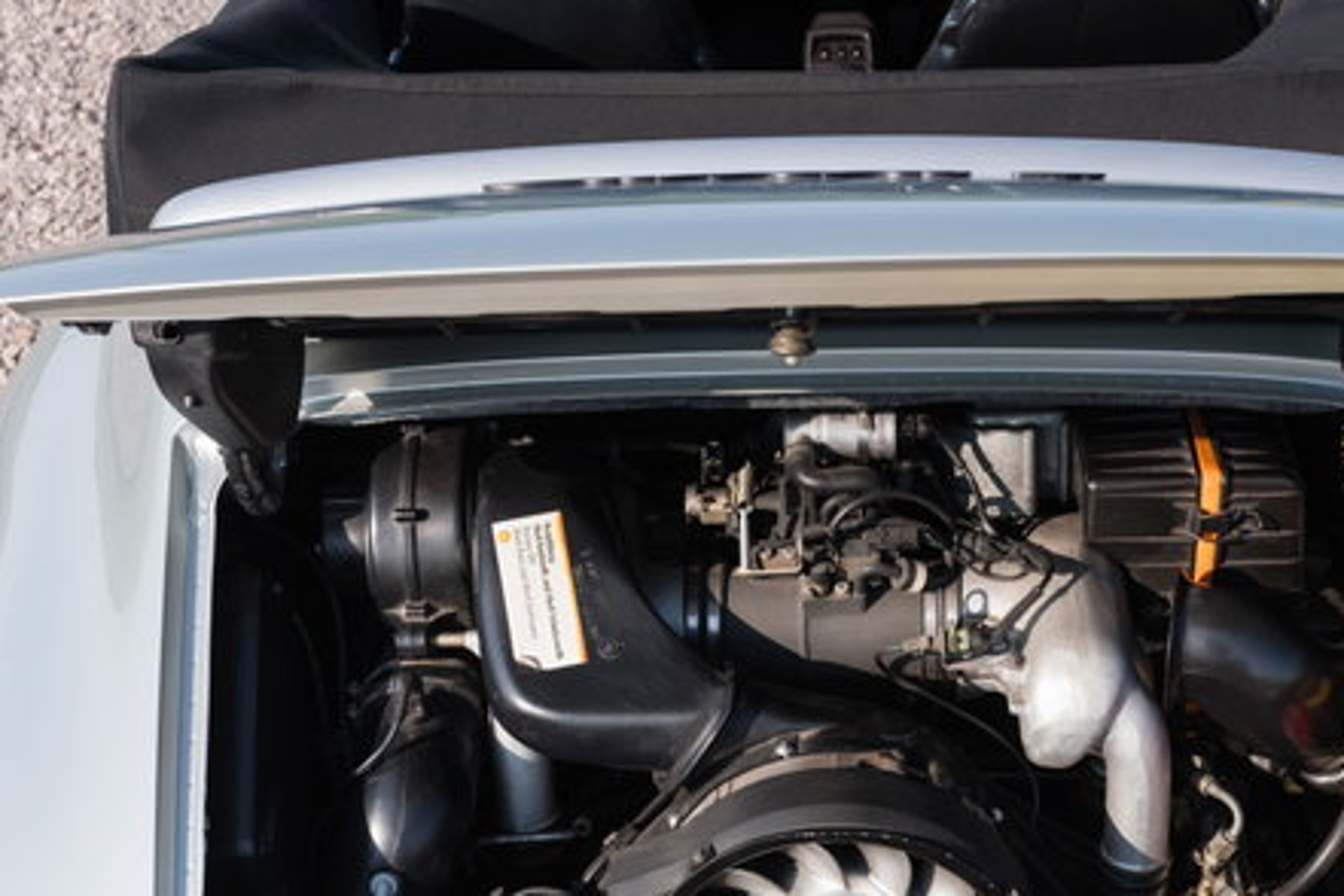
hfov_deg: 32.8
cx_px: 820
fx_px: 2277
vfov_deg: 21.9
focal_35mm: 61
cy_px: 736
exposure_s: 1/200
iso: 500
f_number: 8
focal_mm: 35
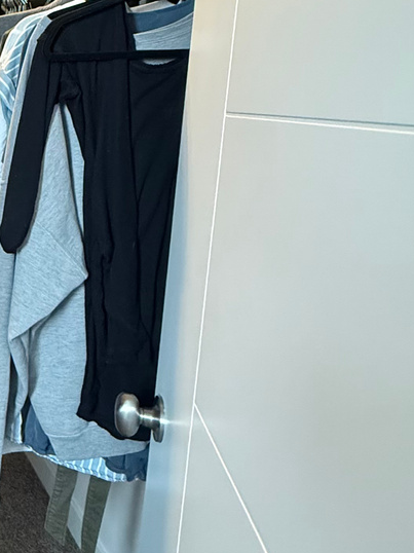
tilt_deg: -6.7
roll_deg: -2.1
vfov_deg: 45.8
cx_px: -165
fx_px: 638
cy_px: 164
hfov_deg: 27.7
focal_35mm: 40
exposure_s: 1/60
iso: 640
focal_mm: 2.22
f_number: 2.2
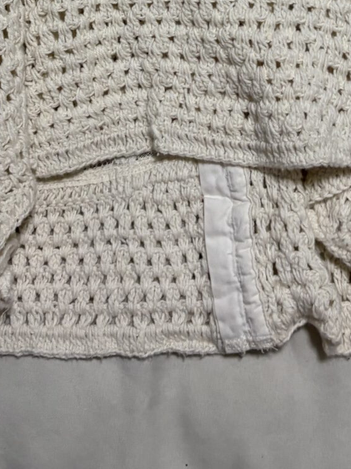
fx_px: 960
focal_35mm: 71
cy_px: -126
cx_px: 183
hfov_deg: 20.7
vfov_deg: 24.3
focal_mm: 5.96
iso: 200
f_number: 1.6
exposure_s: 1/60
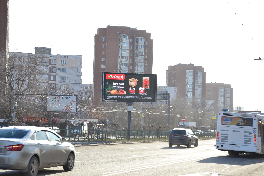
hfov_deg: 27.7
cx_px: 131
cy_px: 87
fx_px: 535
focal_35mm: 73
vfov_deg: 18.7
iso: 100
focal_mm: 48
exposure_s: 1/160
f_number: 5.6
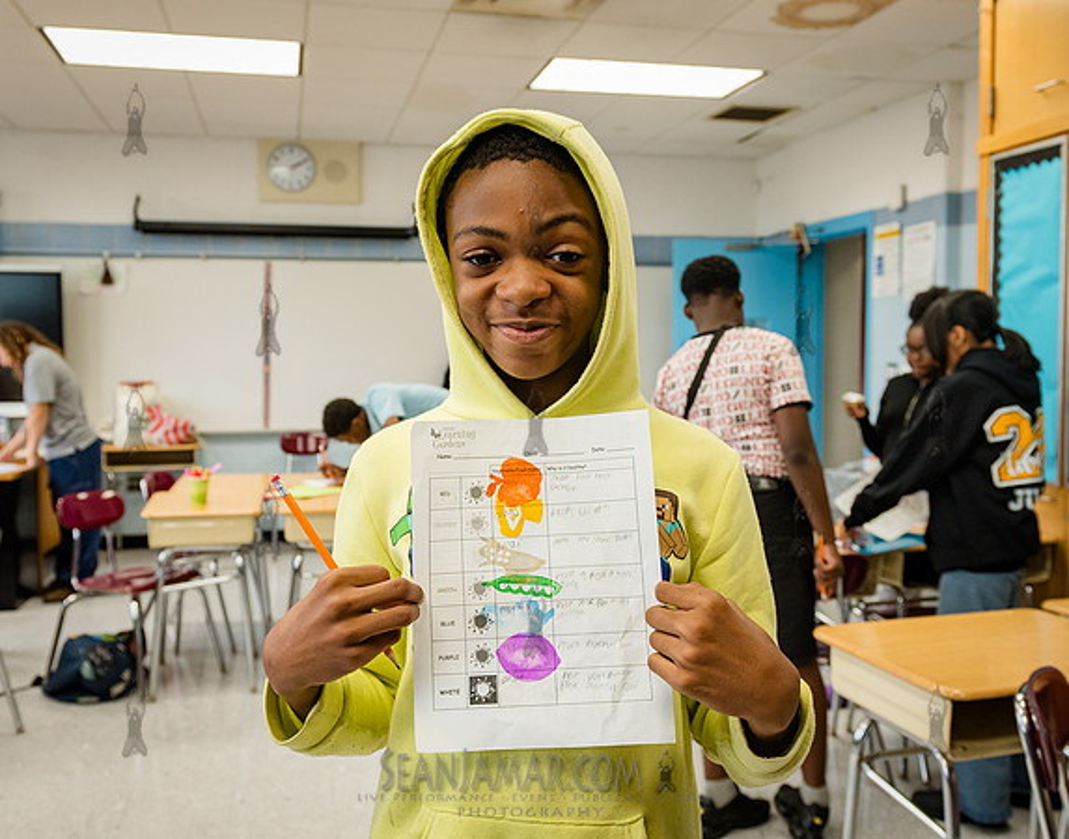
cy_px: 407
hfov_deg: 54.6
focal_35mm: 33
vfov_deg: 44.2
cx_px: 511
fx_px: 1034
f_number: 3.5
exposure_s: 1/160
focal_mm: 24
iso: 1250
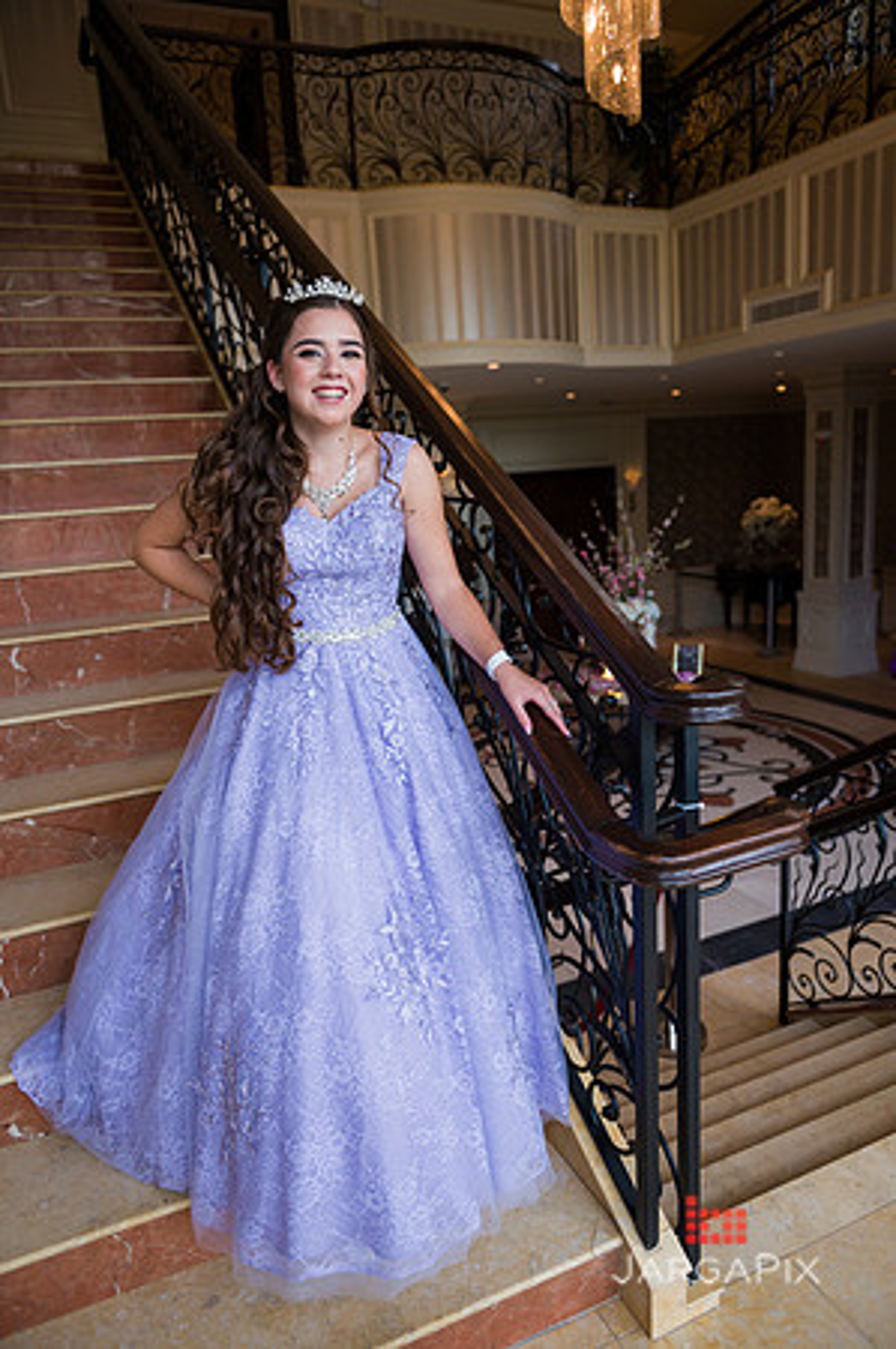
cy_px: 674
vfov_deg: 73.8
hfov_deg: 53.0
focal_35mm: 24
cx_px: 448
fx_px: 898
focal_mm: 24
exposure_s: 1/320
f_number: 3.2
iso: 1600
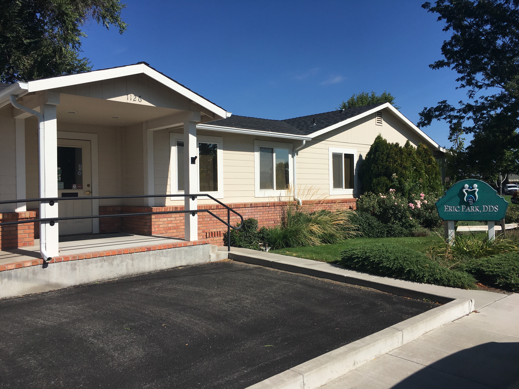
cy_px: 194
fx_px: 435
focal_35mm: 29
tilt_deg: +0.5
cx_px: 260
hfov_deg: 61.7
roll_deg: +0.5
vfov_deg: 48.2
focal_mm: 4.15
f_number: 2.2
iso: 25
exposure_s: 1/3077
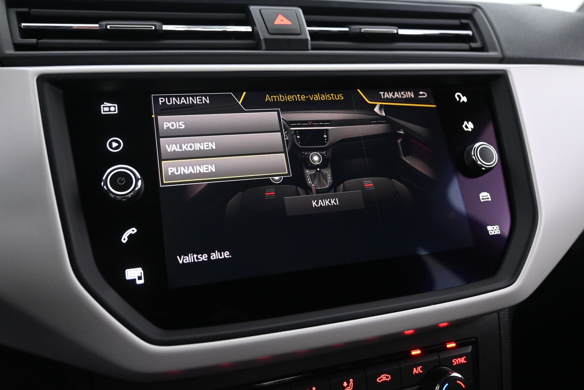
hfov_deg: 63.2
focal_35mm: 29
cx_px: 292
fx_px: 474
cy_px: 195
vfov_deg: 44.6
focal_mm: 19.5
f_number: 3.8
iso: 3200
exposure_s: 1/30
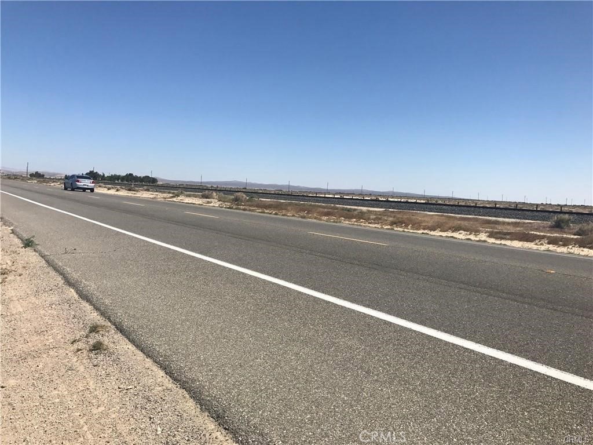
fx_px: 480
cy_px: 222
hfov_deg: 63.4
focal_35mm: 28
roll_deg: -3.6
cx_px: 296
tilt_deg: -4.7
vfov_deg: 49.7
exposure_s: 1/4808
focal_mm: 3.99
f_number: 1.8
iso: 20
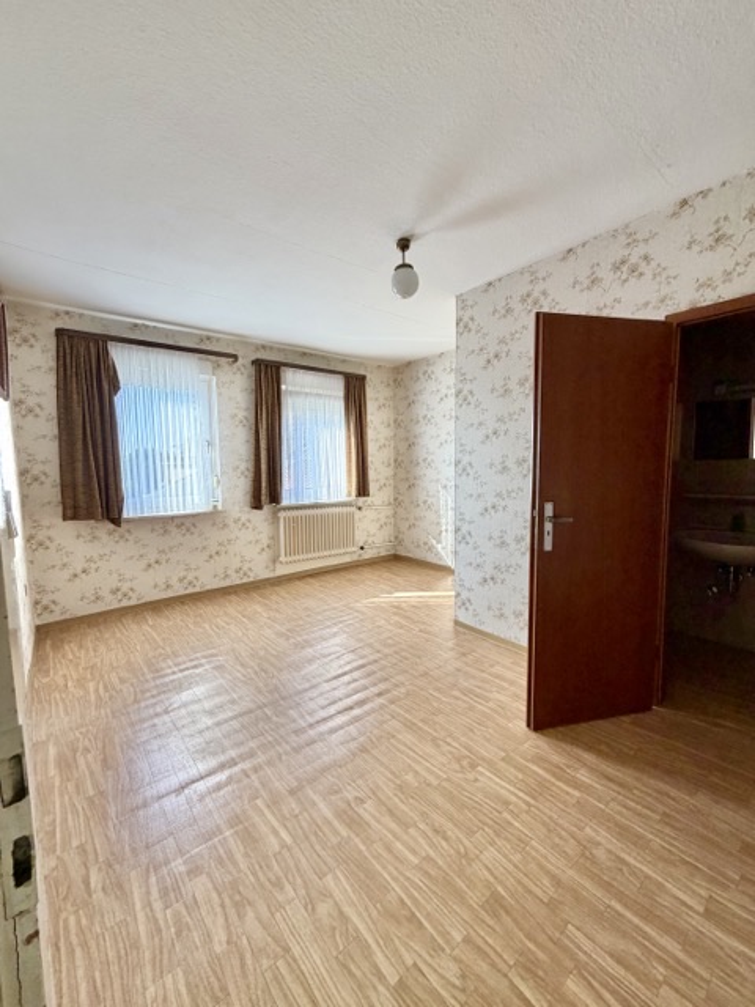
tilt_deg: -3.0
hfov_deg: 85.7
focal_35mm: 14
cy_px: 504
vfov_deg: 102.1
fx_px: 407
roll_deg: +1.6
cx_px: 378
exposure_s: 1/121
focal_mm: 2.22
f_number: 2.2
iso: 125
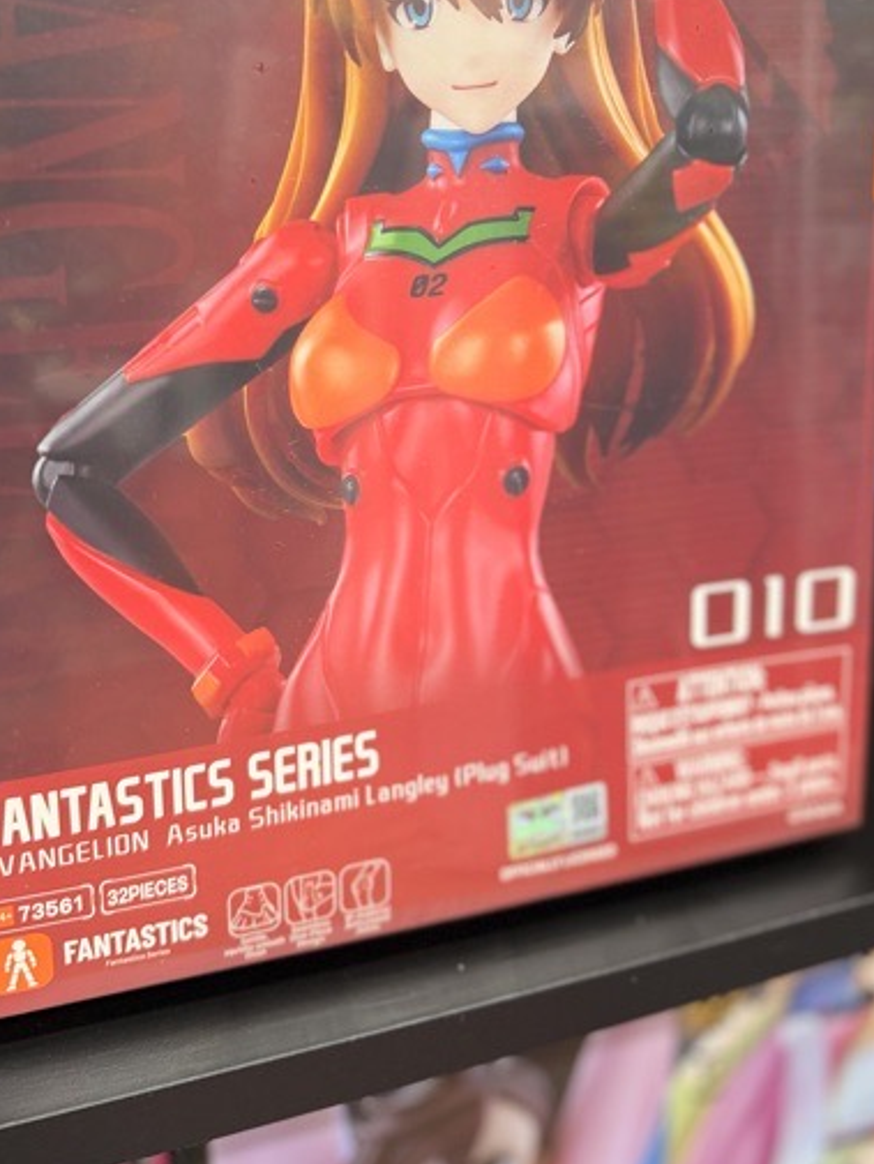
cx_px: 390
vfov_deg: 47.7
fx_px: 1279
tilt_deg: -13.9
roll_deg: -1.5
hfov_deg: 37.7
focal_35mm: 38
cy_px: 339
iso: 200
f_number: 1.78
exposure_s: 1/60
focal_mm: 6.76
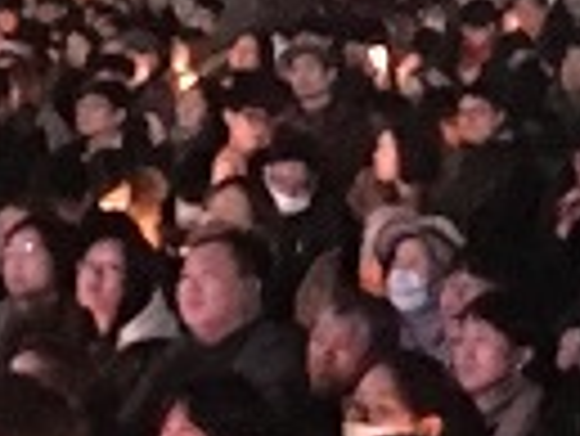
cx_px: 450
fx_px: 3857
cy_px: -198
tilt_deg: +0.2
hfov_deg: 8.6
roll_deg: +1.0
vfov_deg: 6.4
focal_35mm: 230
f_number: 2.2
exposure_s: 1/15
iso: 1250
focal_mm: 4.15
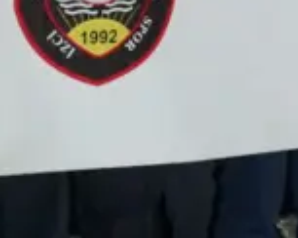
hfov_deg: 5.2
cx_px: 608
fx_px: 3189
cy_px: -103
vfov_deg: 4.2
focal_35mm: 362
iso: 12800
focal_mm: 67
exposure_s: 1/100
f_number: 4
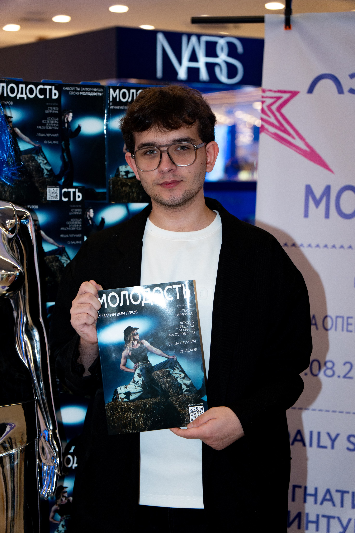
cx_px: 178
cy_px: 266
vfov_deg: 25.5
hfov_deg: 17.2
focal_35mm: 80
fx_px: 1176
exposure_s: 1/250
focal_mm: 53
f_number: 2.8
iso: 400
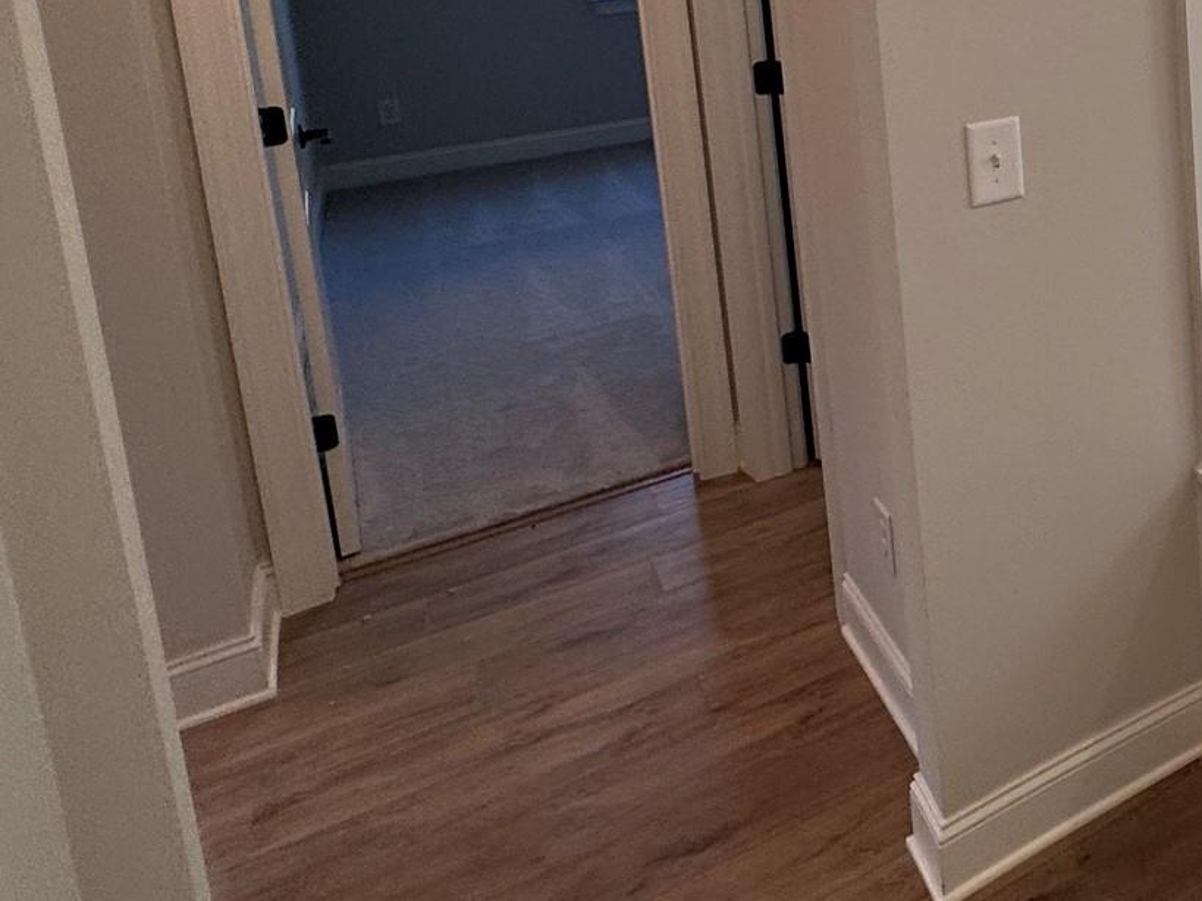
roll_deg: +0.5
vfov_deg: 36.7
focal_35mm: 35
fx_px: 1215
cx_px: 1362
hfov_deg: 40.8
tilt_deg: -10.0
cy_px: 10
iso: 64
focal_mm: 2.22
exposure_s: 1/120
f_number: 2.2
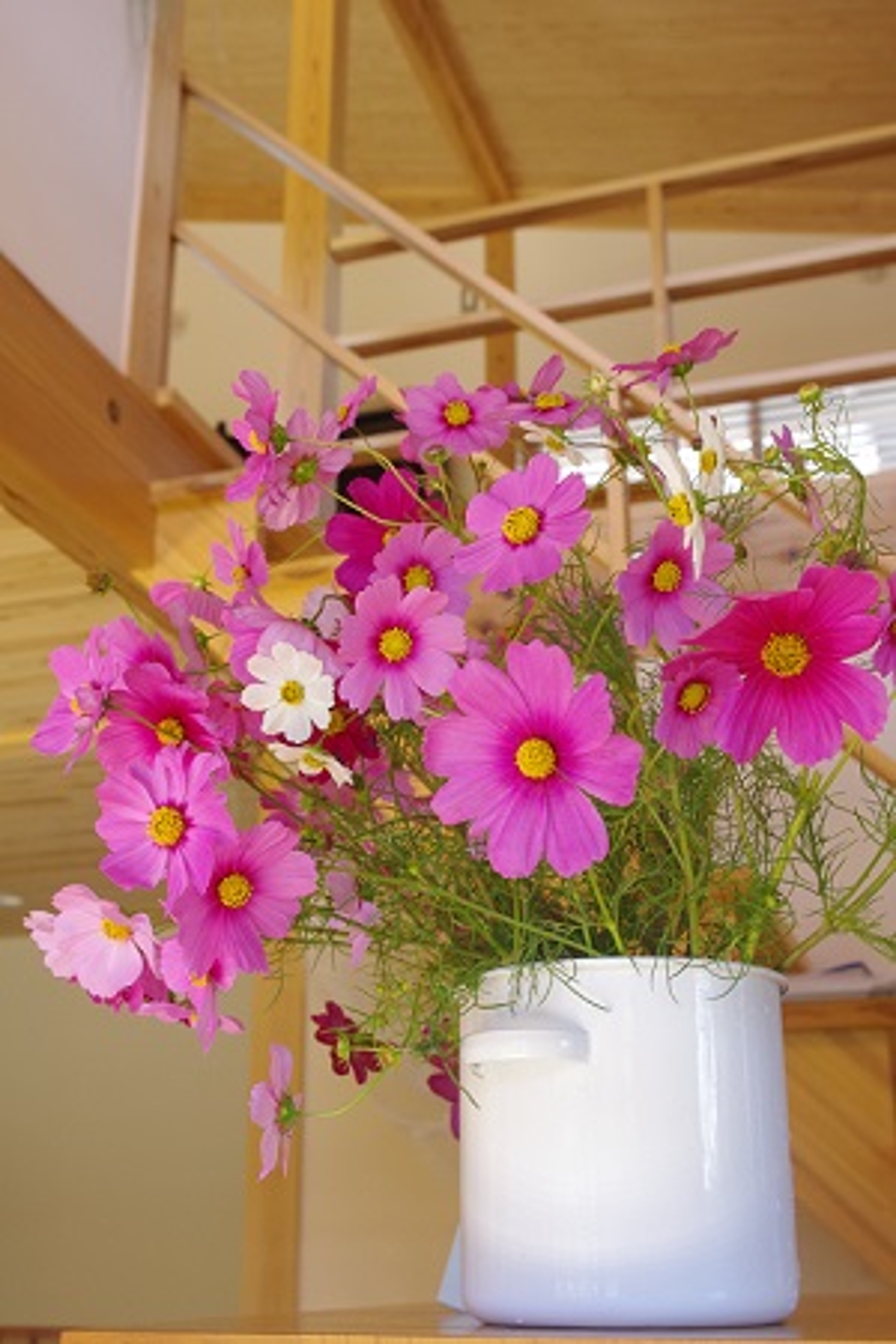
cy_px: 672
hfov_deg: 31.9
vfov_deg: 46.4
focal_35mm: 42
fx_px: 1568
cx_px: 448
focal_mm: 28.13
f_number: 6.3
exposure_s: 1/60
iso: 800
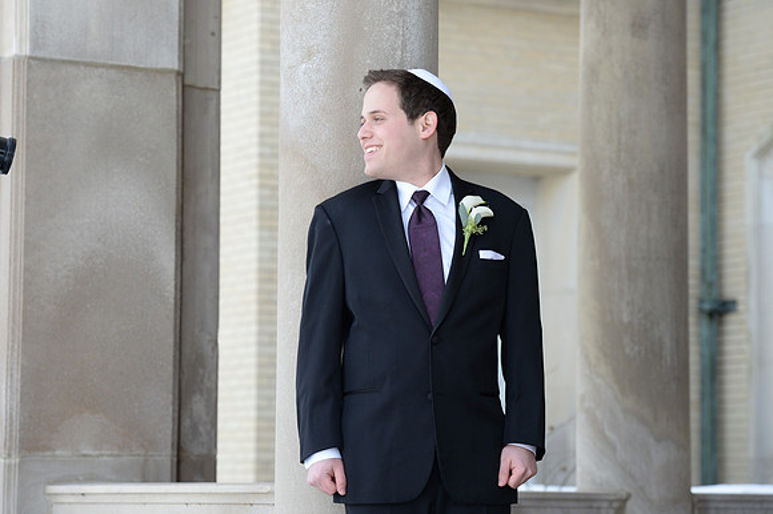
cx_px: 386
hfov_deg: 16.4
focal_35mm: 125
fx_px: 2682
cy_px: 257
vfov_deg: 11.0
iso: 500
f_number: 5.6
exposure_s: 1/400
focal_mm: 125
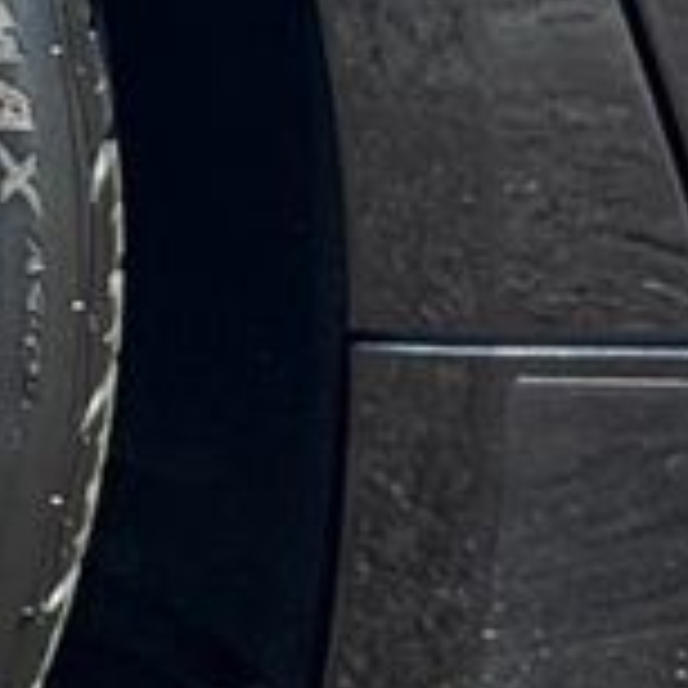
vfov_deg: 6.2
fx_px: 6386
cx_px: -1156
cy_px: 22
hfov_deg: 5.8
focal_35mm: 284
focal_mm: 6.76
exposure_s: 1/1152
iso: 64
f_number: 1.78
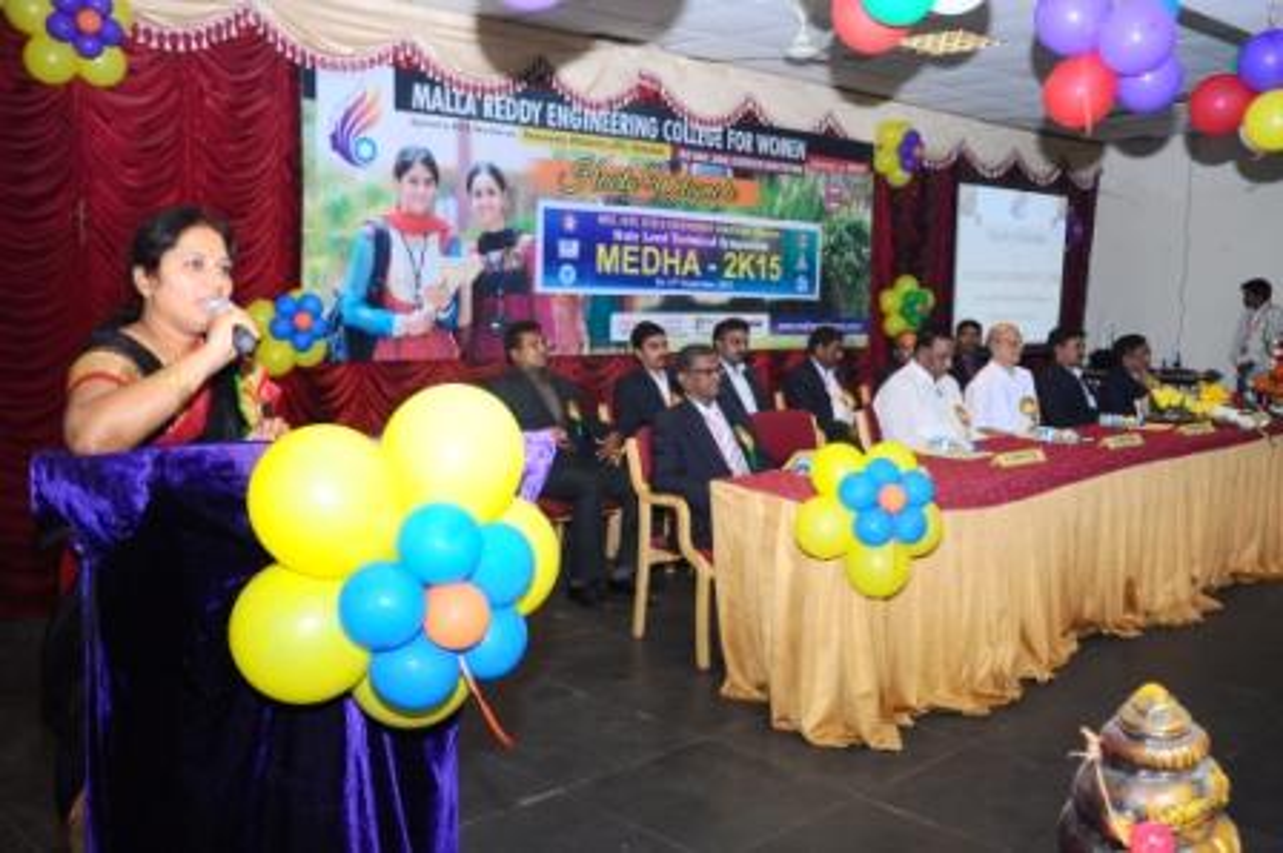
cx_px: 642
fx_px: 1175
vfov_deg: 39.9
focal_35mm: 33
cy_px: 426
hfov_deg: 57.3
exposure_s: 1/125
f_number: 5.6
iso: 500
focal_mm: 22
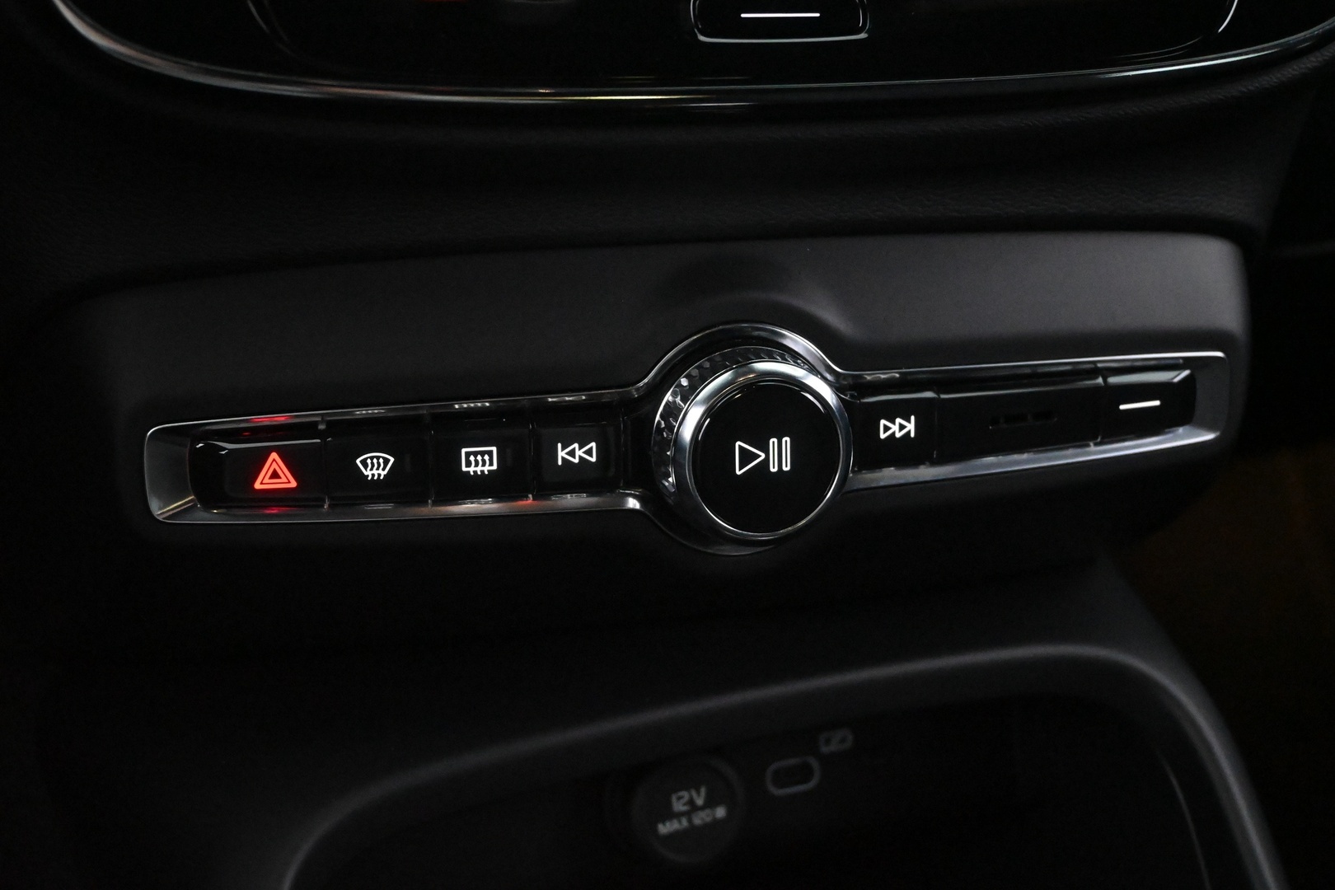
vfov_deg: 27.3
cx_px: 668
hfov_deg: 40.0
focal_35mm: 50
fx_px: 1835
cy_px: 445
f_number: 5
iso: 11400
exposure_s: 1/50
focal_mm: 33
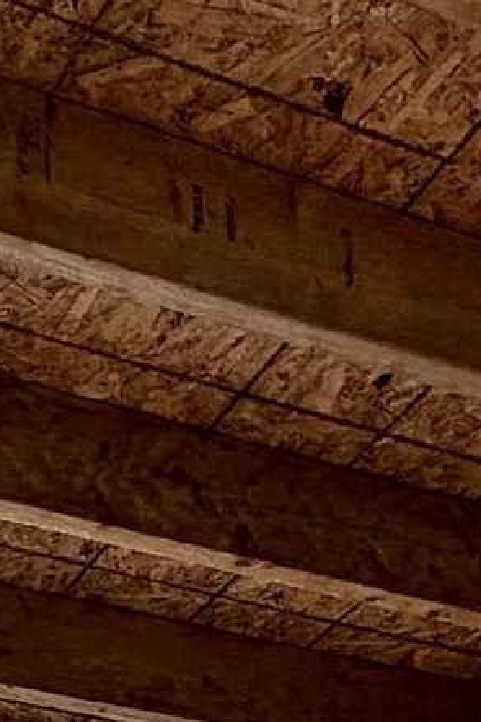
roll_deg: -3.9
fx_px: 2026
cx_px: 147
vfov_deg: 13.6
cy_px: 1799
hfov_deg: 13.5
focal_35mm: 101
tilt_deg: -1.0
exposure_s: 1/157
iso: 40
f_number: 2.2
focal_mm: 2.22
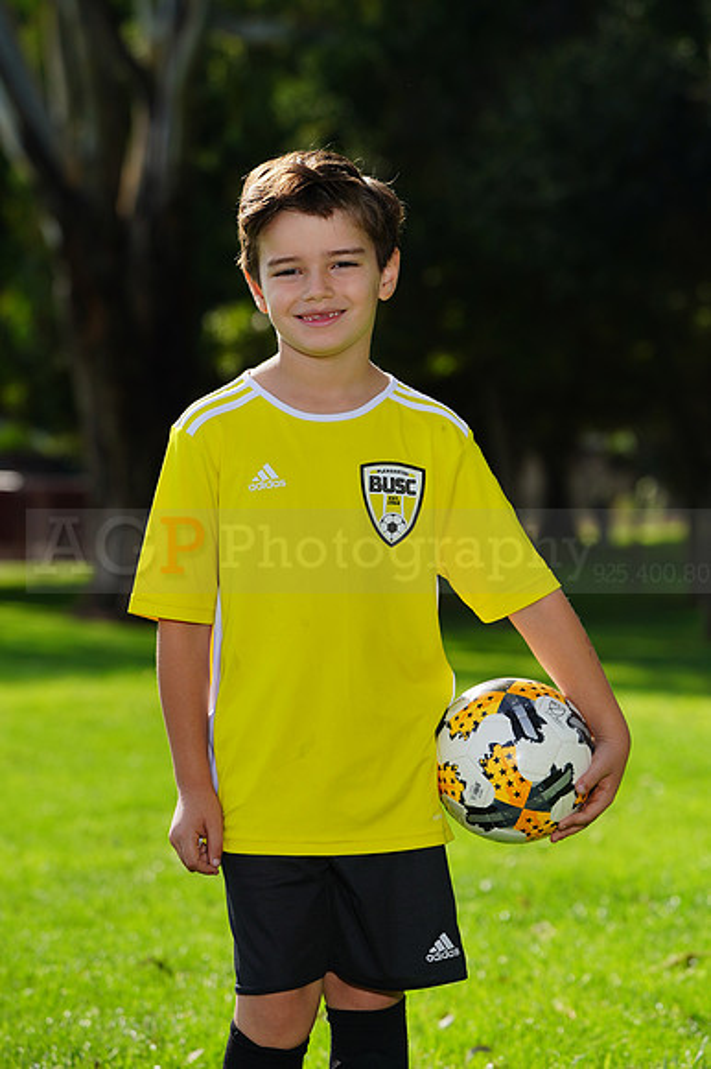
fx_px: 5754
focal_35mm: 194
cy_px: 534
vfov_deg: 10.6
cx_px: 356
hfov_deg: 7.1
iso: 100
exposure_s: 1/200
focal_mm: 194
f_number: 8
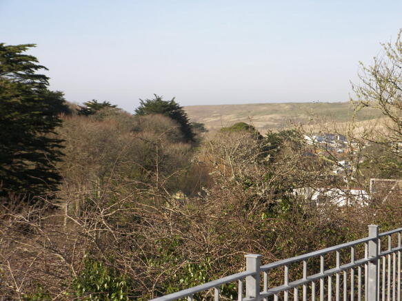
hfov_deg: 17.1
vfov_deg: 12.9
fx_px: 1335
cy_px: 150
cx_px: 201
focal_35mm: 115
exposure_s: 1/320
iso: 50
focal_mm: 24.1
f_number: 4
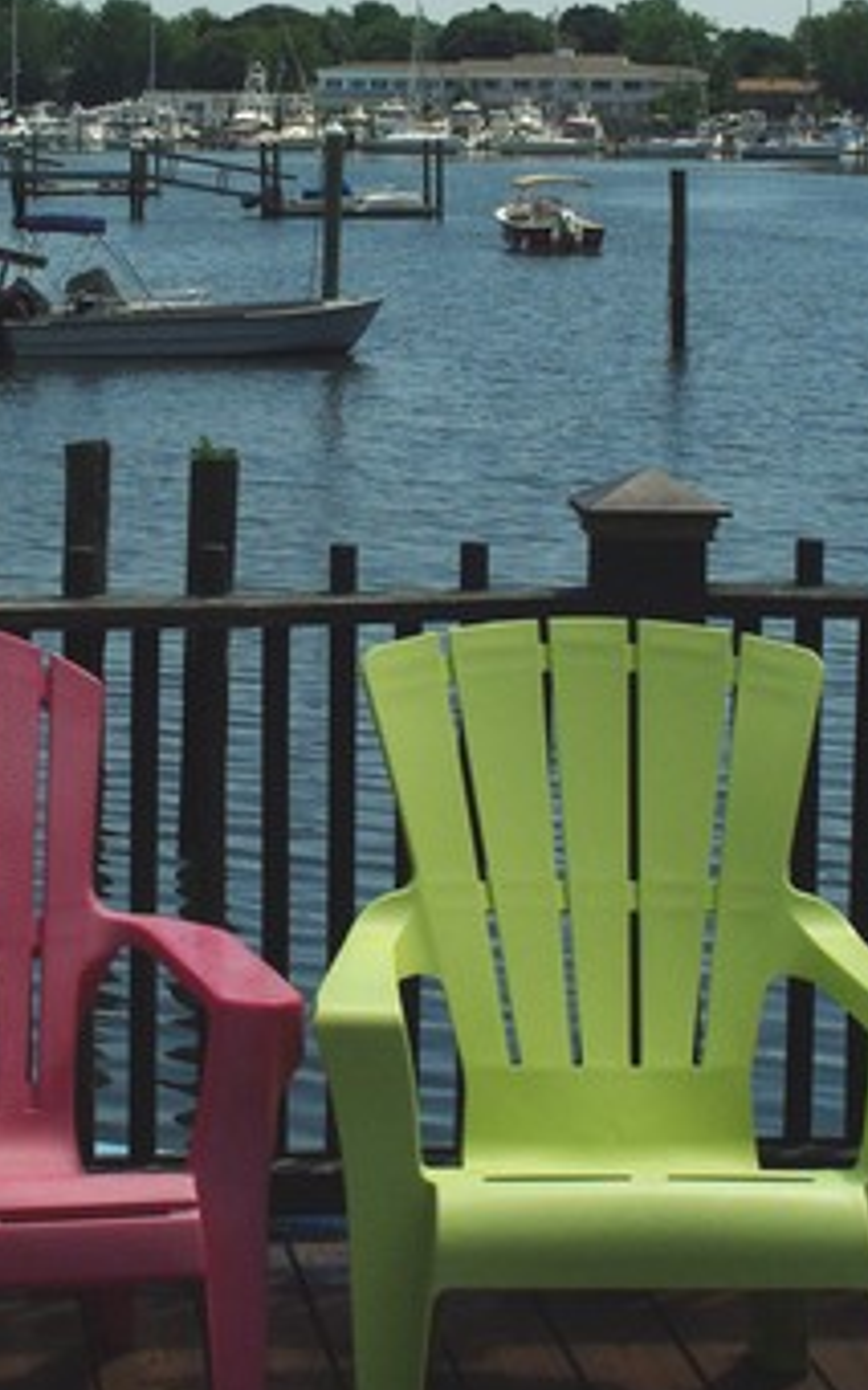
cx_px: 285
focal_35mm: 105
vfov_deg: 19.7
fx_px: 3976
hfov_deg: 12.4
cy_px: 424
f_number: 13
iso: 400
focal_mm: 26
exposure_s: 1/500
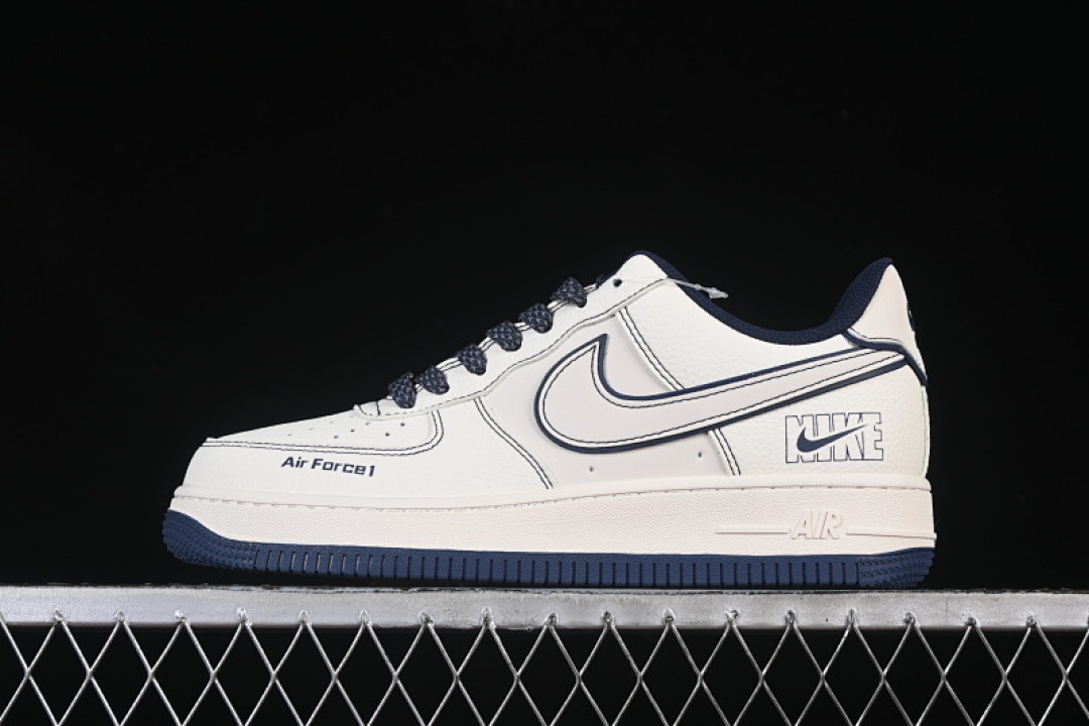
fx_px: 2269
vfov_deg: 18.2
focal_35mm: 75
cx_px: 544
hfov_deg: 27.0
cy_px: 363
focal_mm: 50
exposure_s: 1/80
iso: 160
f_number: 8
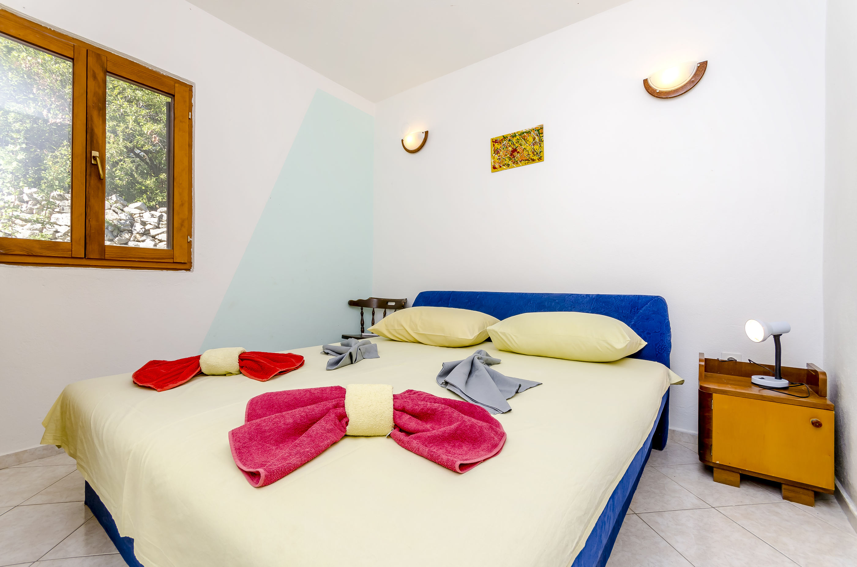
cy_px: 284
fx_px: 356
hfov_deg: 100.5
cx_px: 428
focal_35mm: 15
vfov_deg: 77.1
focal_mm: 10
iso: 250
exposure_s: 1/125
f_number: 8
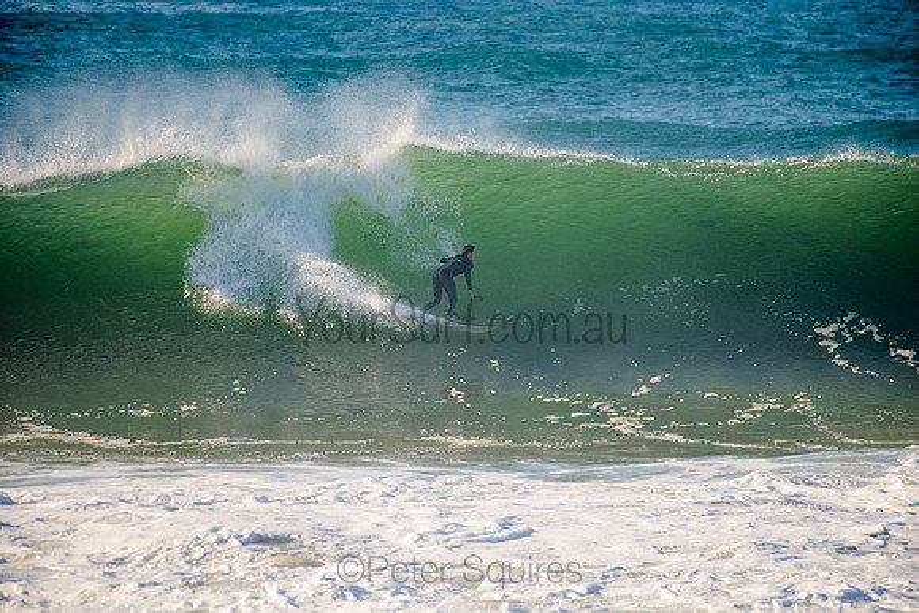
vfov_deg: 2.8
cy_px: 306
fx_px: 12766
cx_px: 460
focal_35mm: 500
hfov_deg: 4.1
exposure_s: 1/1600
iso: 220
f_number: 5.6
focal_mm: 500
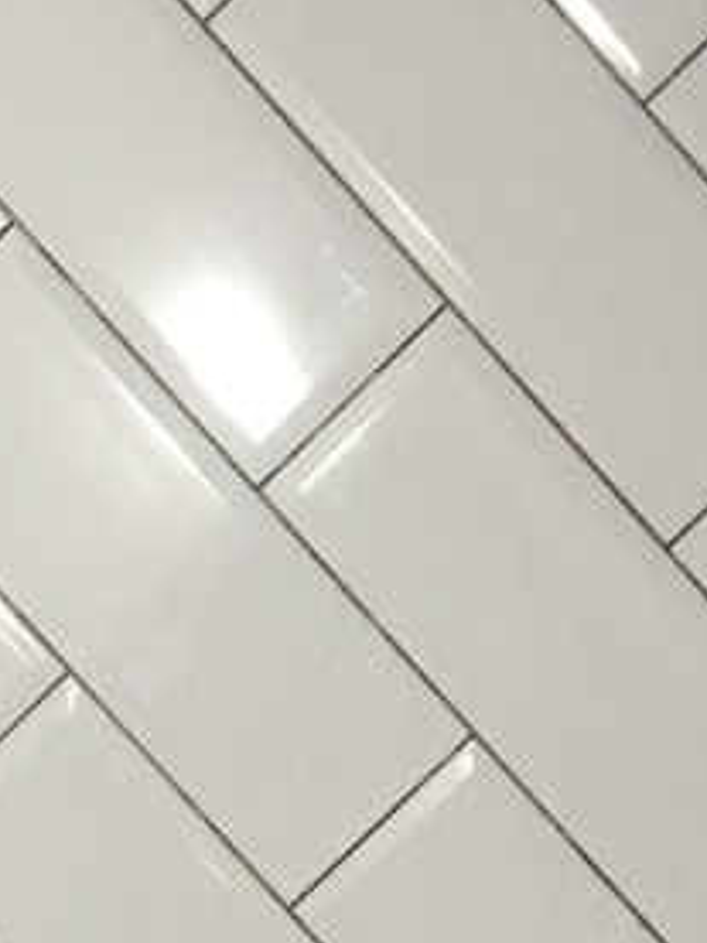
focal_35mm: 126
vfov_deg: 14.3
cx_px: 48
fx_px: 3431
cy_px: 1520
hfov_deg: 11.7
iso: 50
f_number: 2.2
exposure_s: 1/33
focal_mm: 4.15
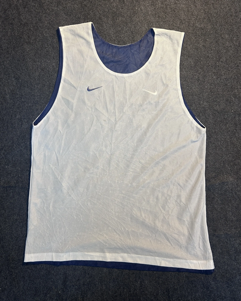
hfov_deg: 51.5
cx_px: 121
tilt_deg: -65.2
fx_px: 250
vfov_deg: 62.2
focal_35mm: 28
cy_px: 151
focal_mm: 5.7
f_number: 1.5
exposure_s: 1/50
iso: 100
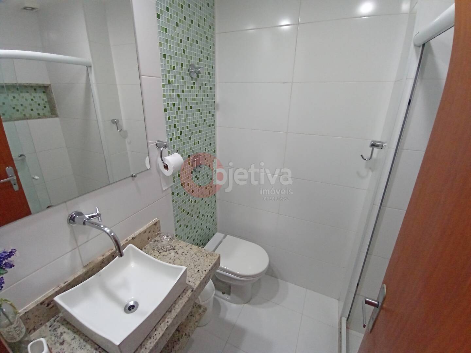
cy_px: 176
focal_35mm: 28
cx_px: 236
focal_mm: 1.66
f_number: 2.2
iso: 100
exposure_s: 1/30
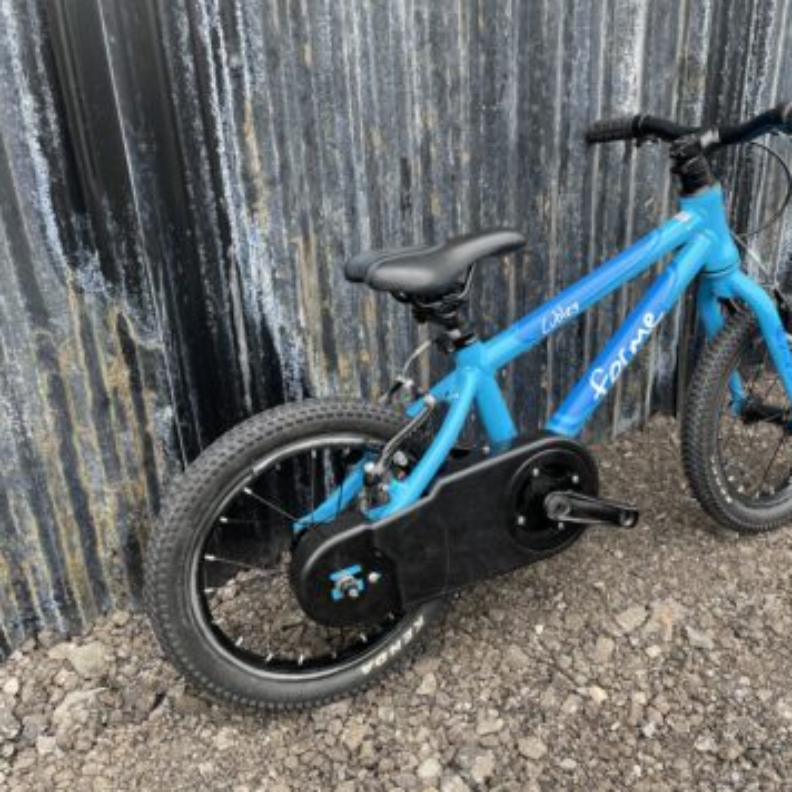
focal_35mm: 31
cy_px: 396
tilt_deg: -20.7
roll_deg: +2.5
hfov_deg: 52.0
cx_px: 494
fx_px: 802
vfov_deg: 52.5
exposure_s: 1/174
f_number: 1.6
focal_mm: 4.2
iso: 32
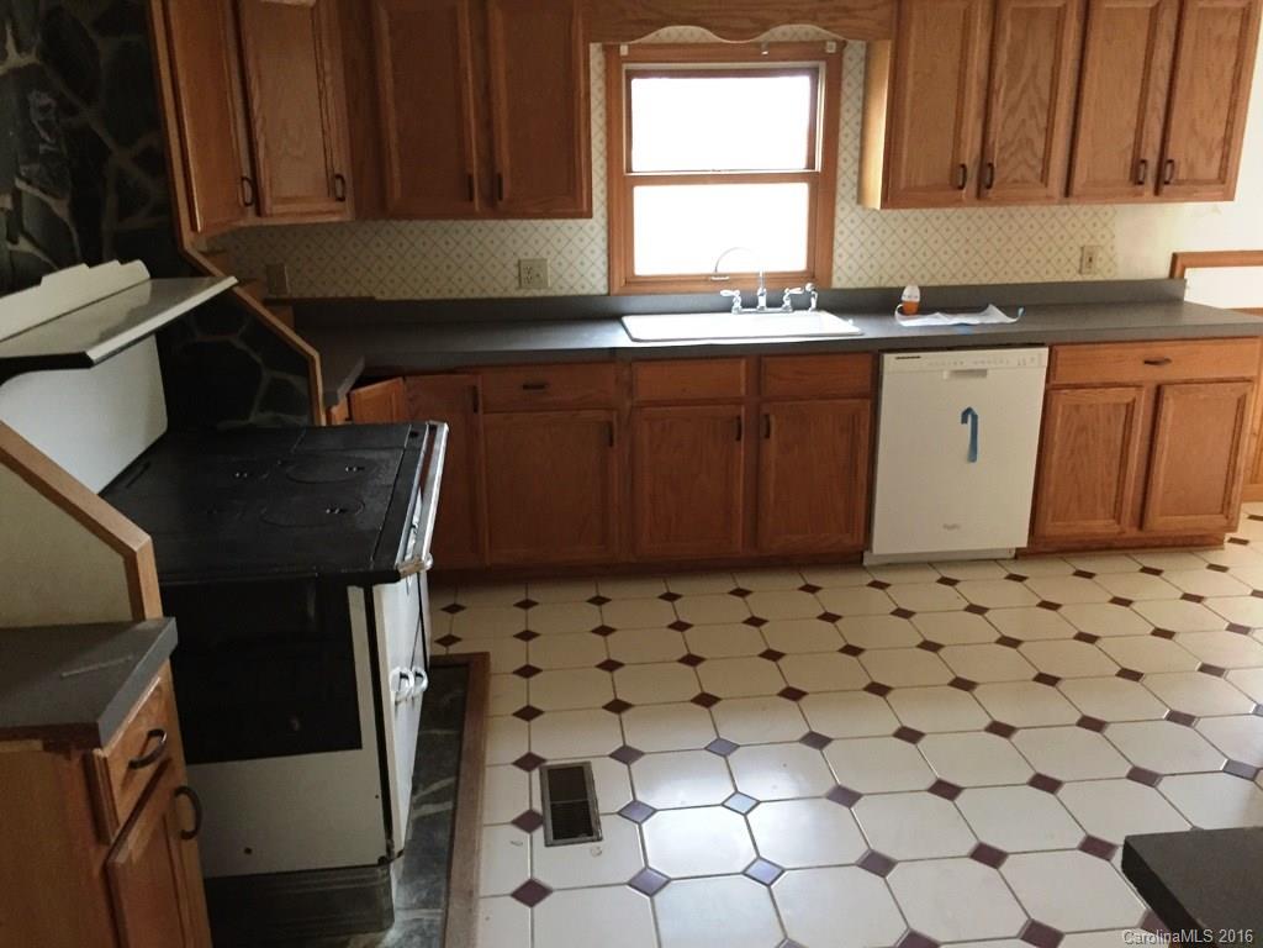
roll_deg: +1.2
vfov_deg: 48.2
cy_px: 474
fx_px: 1058
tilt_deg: -18.5
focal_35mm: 29
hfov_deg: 61.7
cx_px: 632
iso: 250
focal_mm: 4.15
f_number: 2.2
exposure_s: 1/17
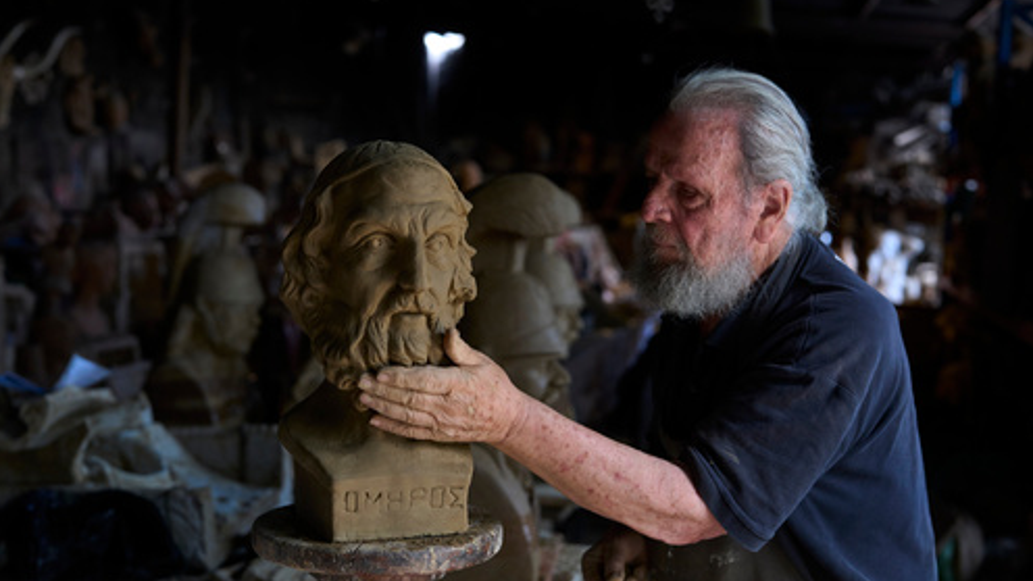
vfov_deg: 22.2
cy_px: 293
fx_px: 1479
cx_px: 508
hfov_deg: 38.5
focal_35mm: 54
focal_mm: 50
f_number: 3.2
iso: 1600
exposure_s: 1/60
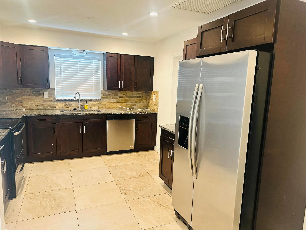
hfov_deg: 71.6
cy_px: 115
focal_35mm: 24
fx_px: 212
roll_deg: -2.1
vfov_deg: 56.8
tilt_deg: -7.7
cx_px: 153
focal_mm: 6.86
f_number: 1.78
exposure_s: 1/60
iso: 320
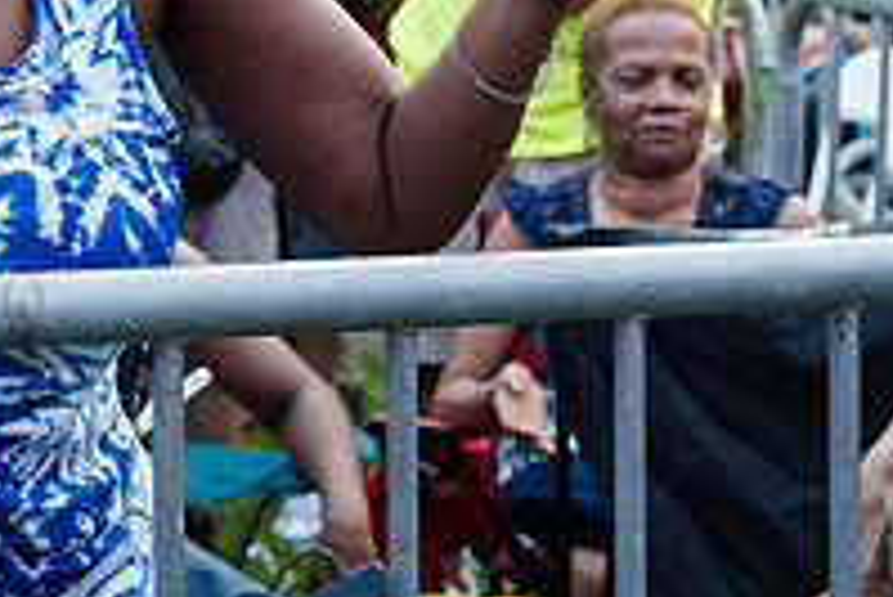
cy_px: -105
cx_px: 18
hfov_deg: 19.0
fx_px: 2606
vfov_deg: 12.8
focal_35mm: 105
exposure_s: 1/400
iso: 1000
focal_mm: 36
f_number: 3.5
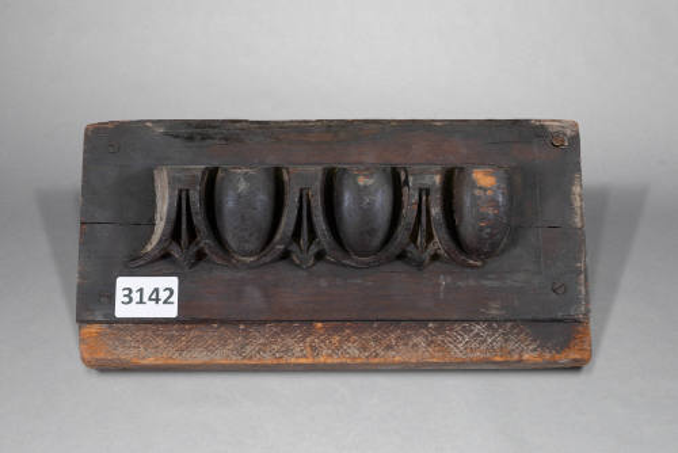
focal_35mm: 60
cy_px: 226
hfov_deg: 33.4
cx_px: 339
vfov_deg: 22.7
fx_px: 1131
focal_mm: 60
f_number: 11
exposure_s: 1/4
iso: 100
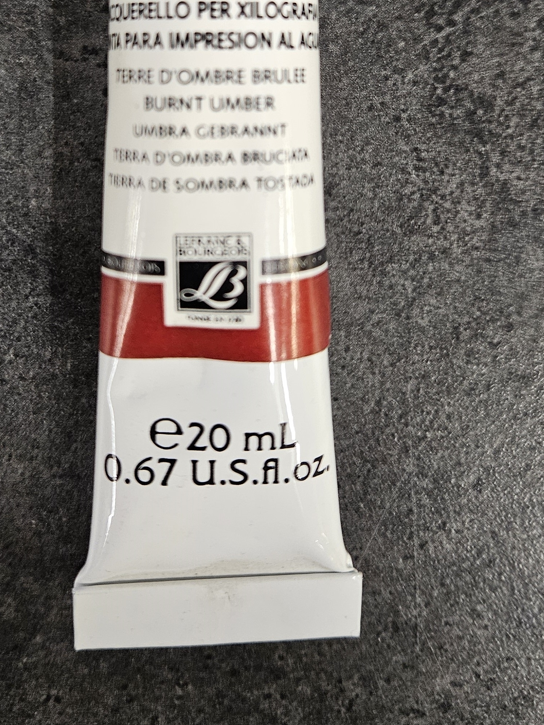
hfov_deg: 31.5
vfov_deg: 39.6
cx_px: 232
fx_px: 964
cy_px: 142
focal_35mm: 46
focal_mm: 5.4
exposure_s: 1/100
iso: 1000
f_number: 1.8
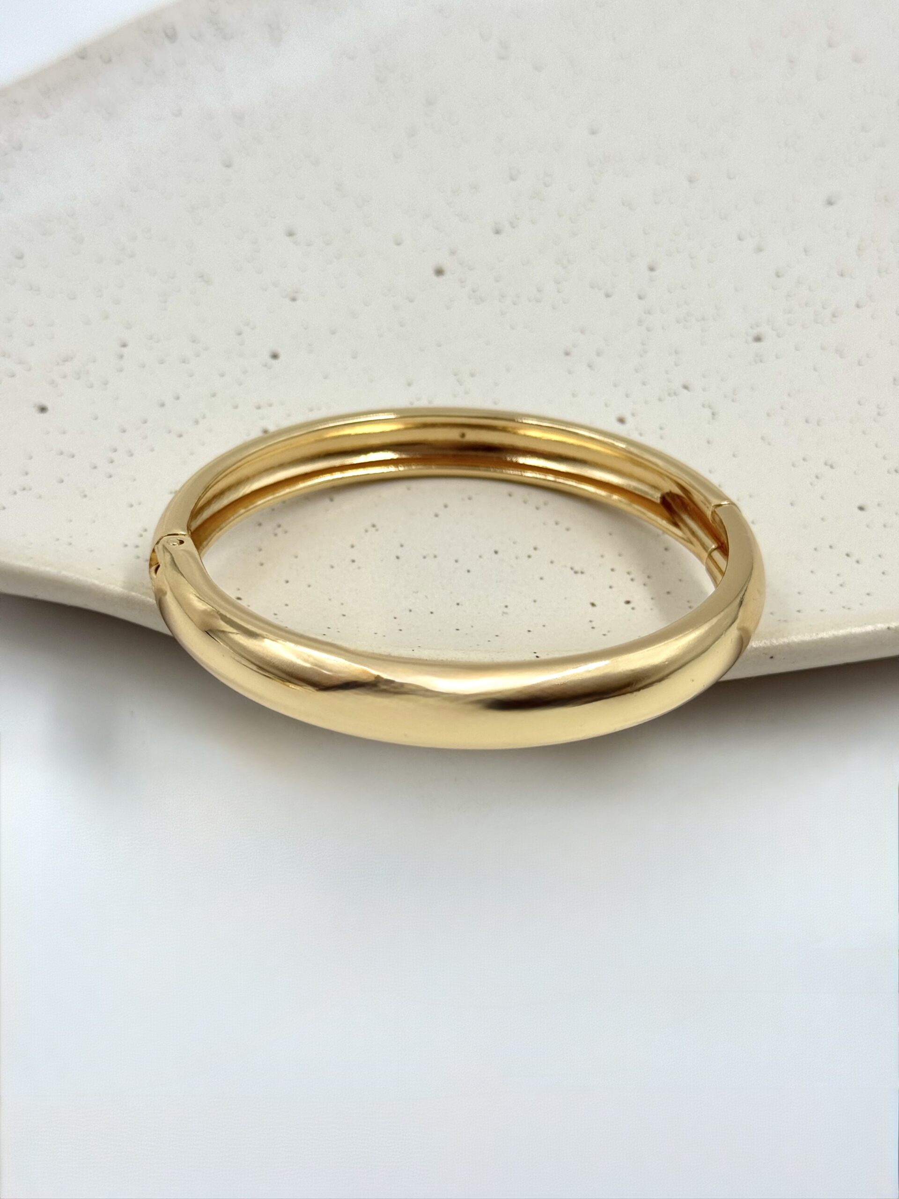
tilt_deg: -44.2
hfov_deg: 30.3
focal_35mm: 48
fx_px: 1662
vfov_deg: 39.7
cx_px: 450
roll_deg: +0.4
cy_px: 600
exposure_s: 1/1011
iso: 64
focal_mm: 6.76
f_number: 1.78
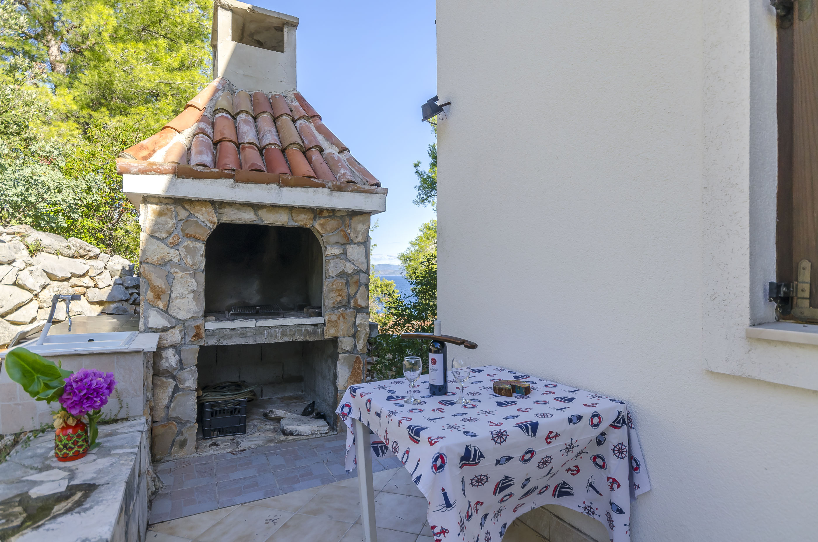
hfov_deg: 85.5
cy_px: 271
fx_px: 442
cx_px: 409
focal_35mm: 20
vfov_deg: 63.0
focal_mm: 13
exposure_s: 1/250
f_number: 7.1
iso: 100
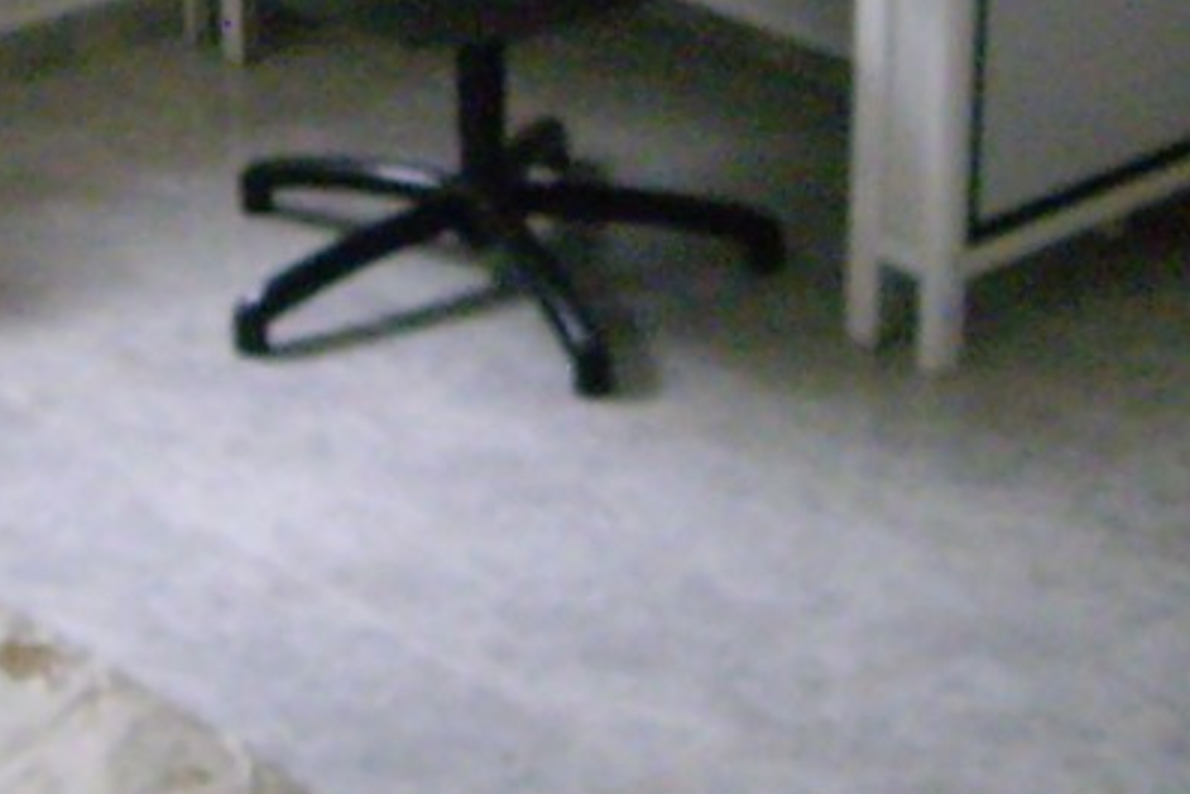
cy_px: -315
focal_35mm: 102
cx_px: 231
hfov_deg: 19.8
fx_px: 3373
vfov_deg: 12.9
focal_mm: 6.2
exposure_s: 1/125
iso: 800
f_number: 2.7
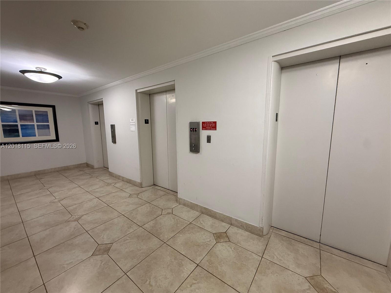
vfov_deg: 85.7
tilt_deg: -6.0
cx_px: 196
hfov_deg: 102.1
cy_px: 146
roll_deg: +0.8
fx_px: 158
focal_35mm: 14
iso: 400
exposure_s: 1/60
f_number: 2.2
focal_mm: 2.22
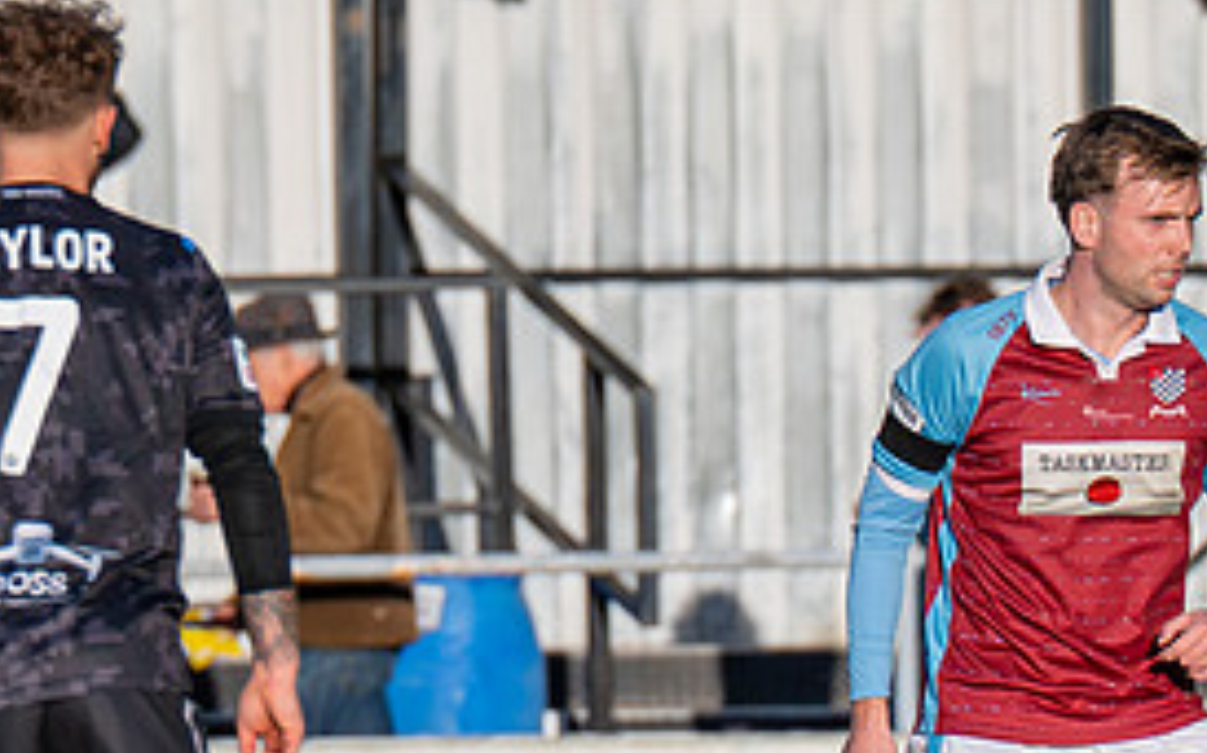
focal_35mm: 1463
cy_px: 527
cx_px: 563
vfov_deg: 0.9
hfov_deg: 1.4
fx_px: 48105
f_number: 4
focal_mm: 200
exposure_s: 1/4000
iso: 400
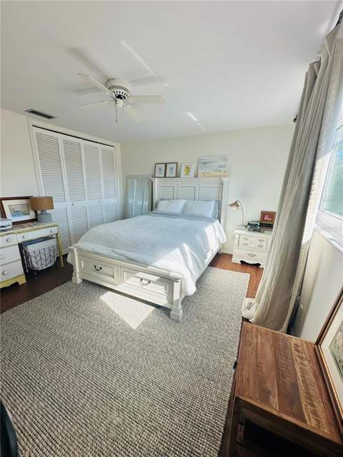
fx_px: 185
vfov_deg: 102.1
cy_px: 228
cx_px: 172
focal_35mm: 14
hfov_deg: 85.7
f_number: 2.2
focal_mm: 2.22
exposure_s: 1/173
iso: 40
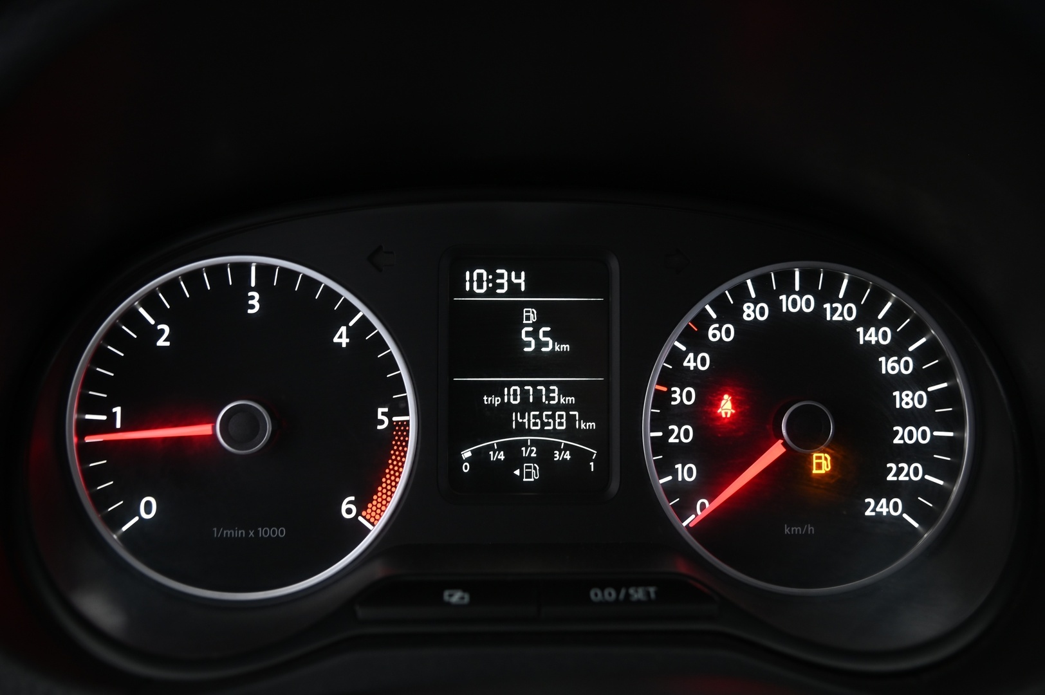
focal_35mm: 38
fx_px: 1102
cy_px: 348
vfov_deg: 35.0
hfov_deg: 50.7
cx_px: 522
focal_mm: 38
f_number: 4
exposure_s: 1/10
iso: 1000
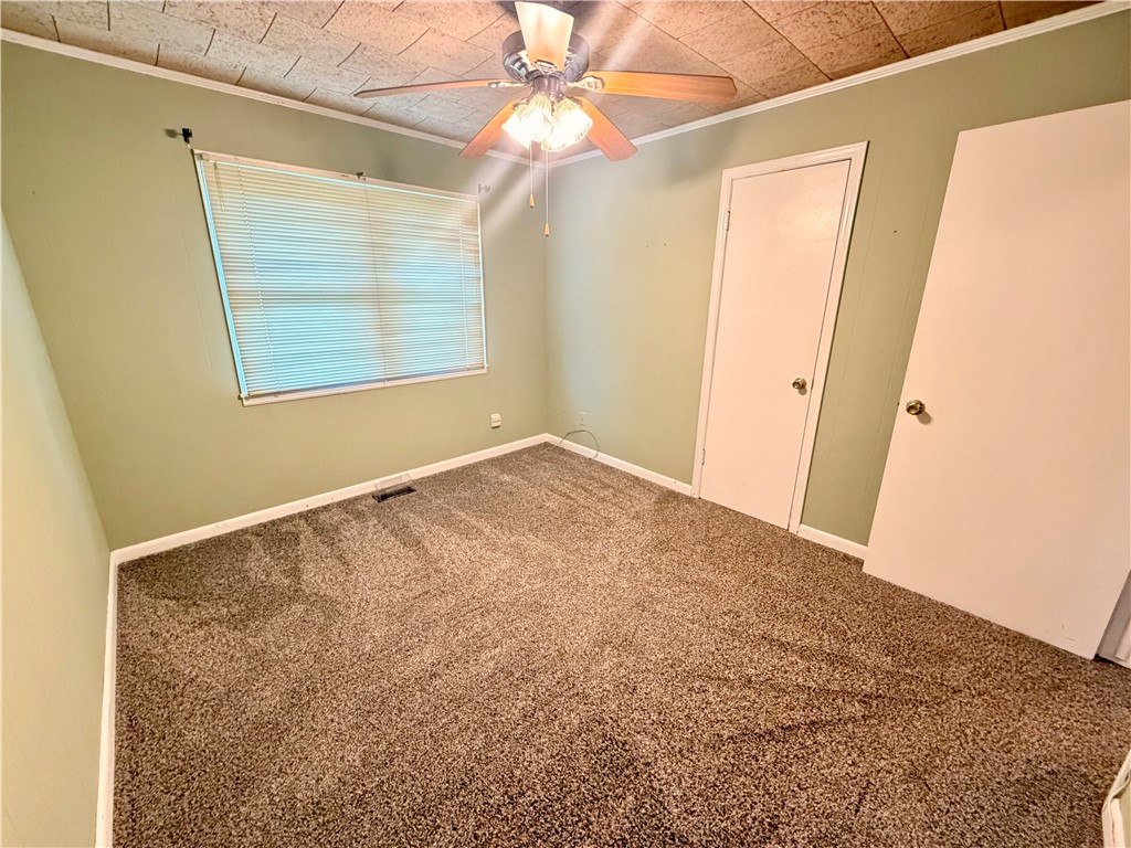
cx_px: 566
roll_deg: -0.2
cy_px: 424
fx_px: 457
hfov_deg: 102.1
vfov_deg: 85.7
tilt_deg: -17.0
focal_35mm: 14
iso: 640
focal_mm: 2.22
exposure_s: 1/60
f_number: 2.2
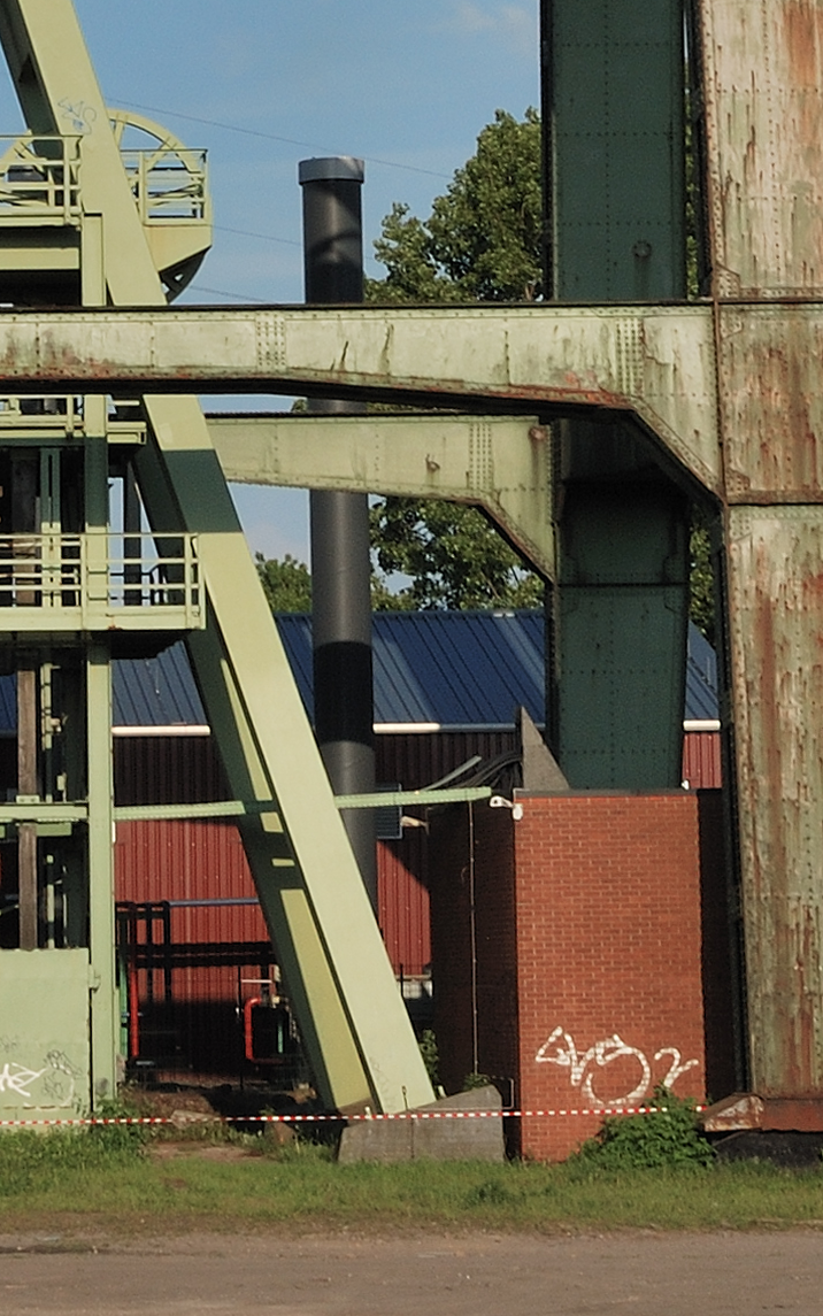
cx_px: -164
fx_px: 5012
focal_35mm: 140
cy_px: -826
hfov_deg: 9.3
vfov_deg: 13.8
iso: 100
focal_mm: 27
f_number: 13
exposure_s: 1/160
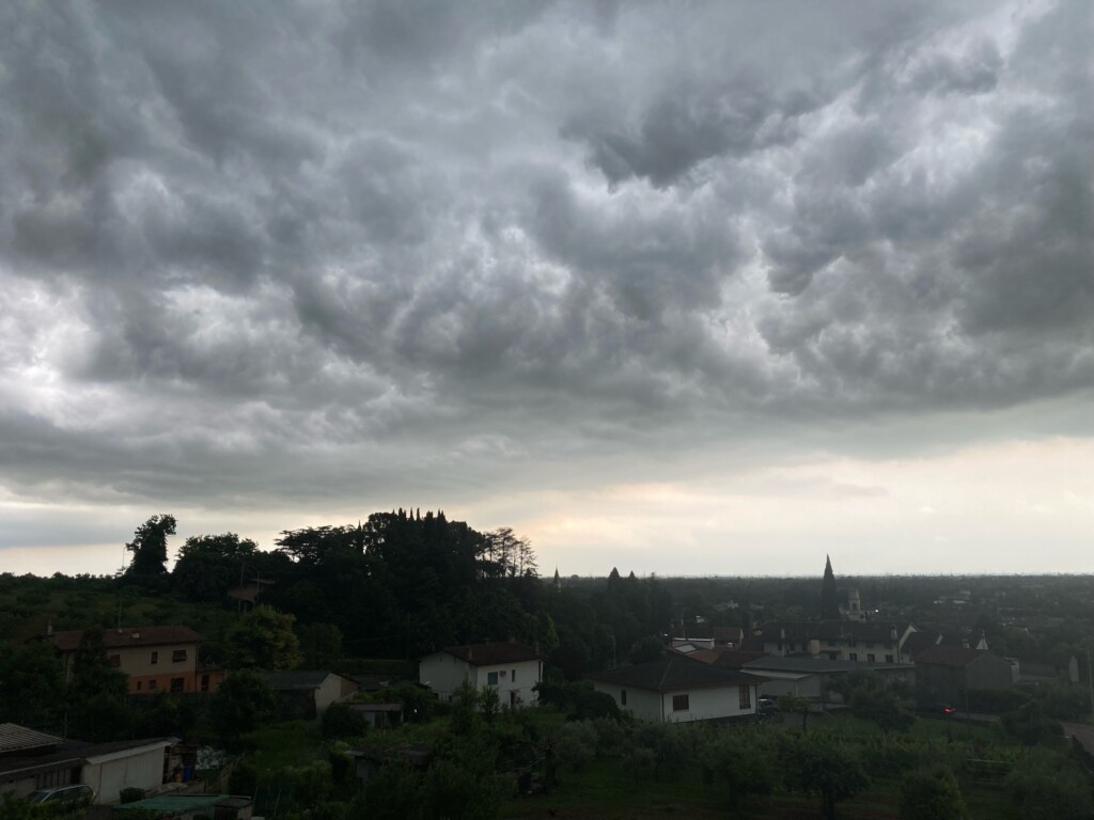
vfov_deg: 49.7
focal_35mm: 28
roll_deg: -0.3
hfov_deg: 63.4
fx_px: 885
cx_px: 547
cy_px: 410
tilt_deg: +9.7
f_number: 1.8
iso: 20
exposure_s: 1/168
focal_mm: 3.99
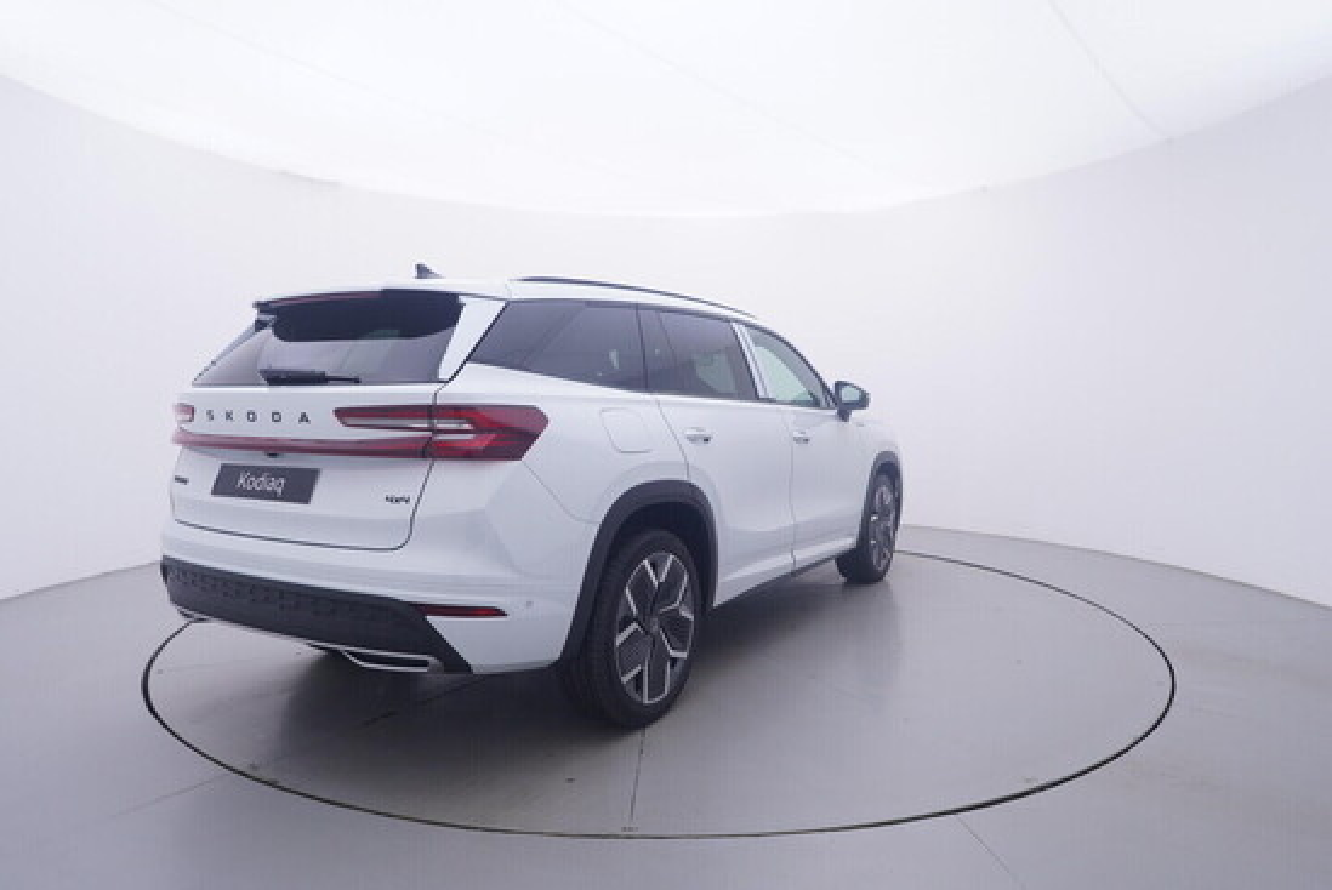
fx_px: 833
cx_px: 666
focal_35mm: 22
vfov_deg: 56.2
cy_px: 445
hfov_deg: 77.3
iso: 200
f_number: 5
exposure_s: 1/80
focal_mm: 15
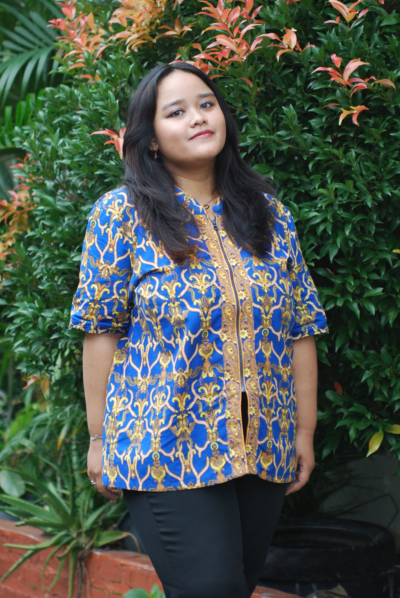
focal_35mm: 105
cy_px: 299
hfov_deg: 13.1
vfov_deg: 19.4
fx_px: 1745
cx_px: 200
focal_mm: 70
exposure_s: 1/100
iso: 200
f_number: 2.8
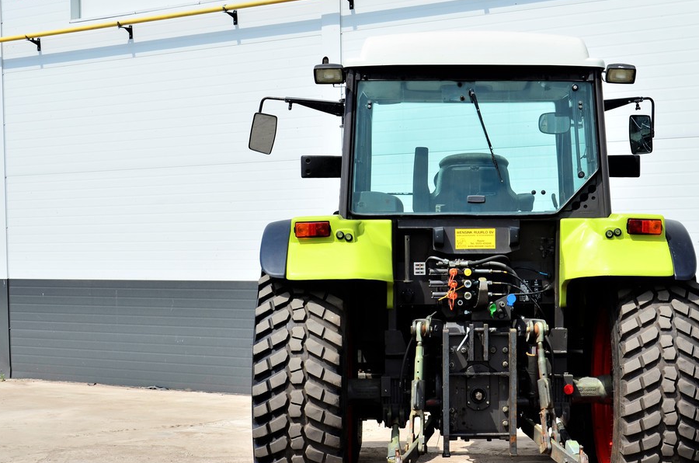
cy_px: 301
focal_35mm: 64
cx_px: 461
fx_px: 1240
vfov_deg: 21.1
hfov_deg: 31.3
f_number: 7.1
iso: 125
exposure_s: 1/500
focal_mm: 30
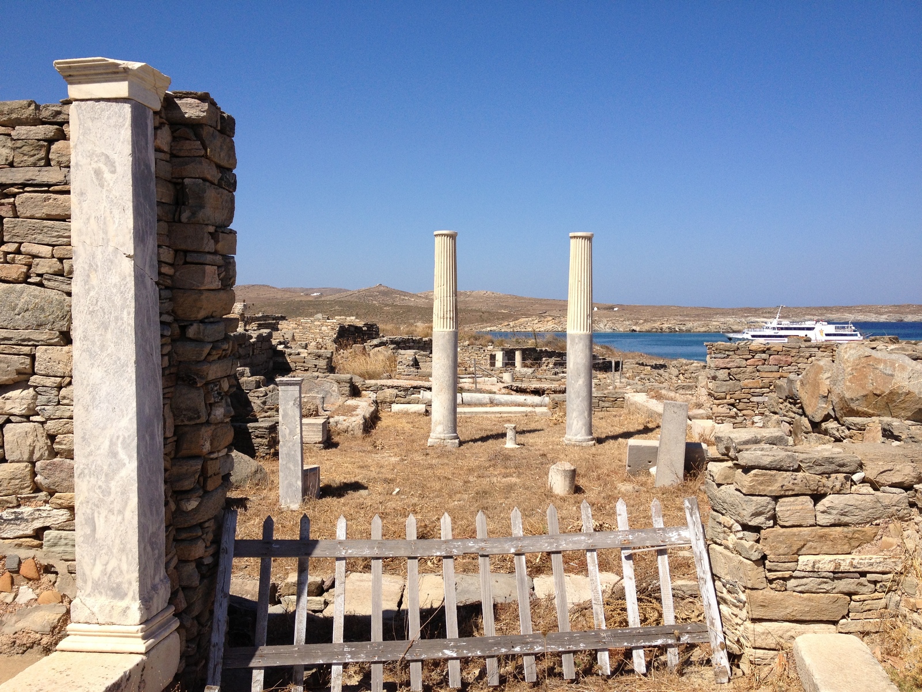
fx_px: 932
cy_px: 346
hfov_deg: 52.6
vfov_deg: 40.7
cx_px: 461
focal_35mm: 35
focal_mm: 4.28
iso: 50
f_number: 2.4
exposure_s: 1/2404
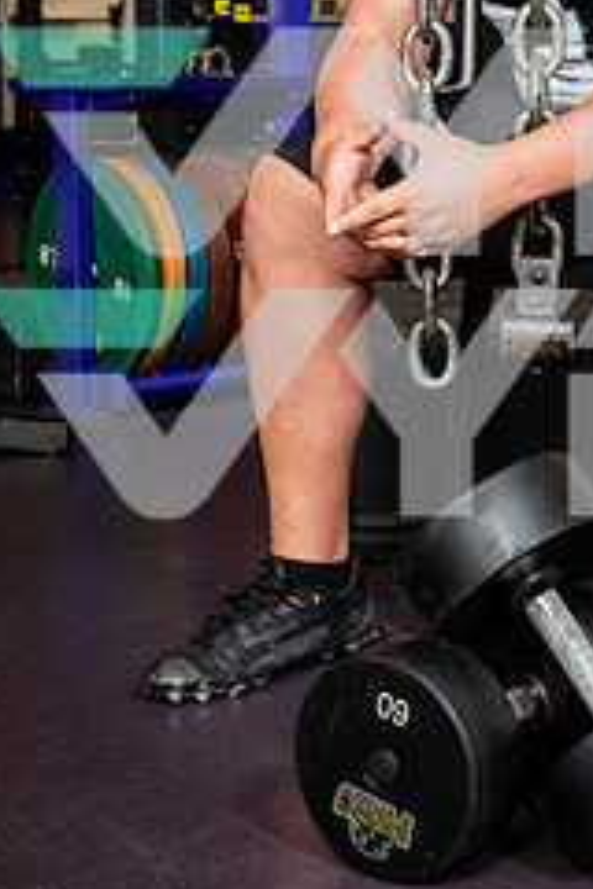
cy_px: 144
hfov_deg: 15.0
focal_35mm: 90
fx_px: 2224
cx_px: 534
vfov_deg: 22.2
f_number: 7.1
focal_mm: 48
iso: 800
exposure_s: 1/250
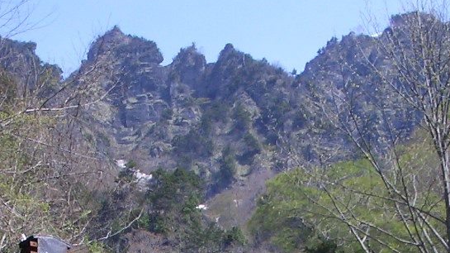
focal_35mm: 112
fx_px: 1336
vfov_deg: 10.4
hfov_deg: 19.1
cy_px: 395
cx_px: 172
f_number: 4.3
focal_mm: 5.8
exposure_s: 1/400
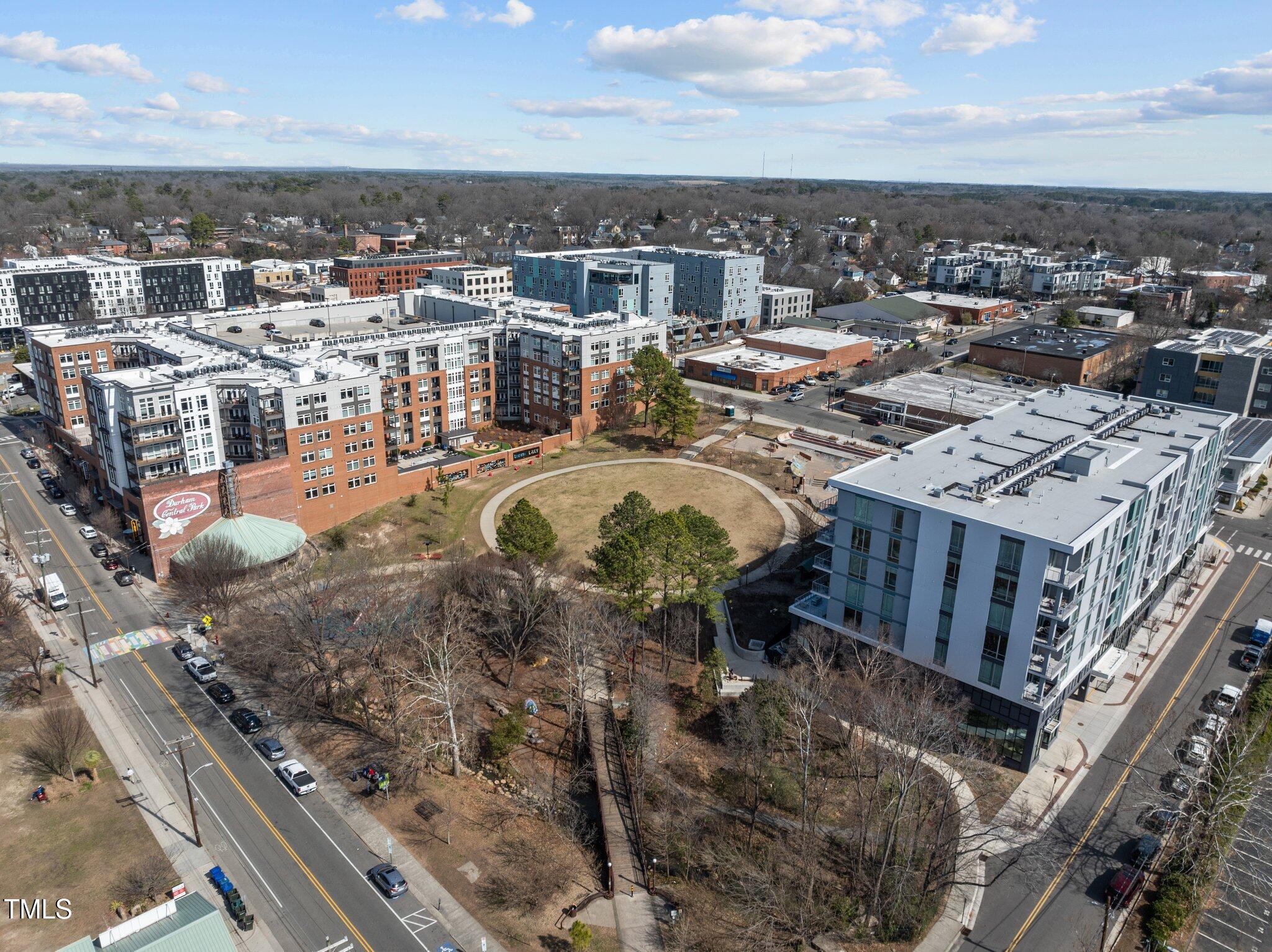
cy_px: 476
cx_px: 636
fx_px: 881
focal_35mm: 24
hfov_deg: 71.6
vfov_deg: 56.8
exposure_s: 1/2000
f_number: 2.8
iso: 100
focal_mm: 12.29
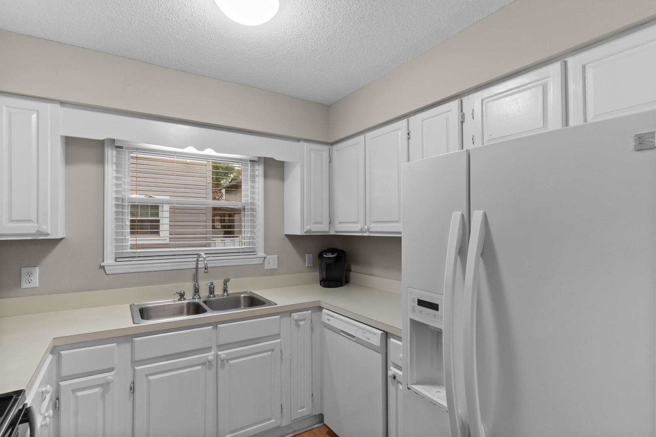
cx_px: 328
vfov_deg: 67.4
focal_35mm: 18
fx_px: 328
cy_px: 218
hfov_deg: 90.0
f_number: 4.8
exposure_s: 1/6
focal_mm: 12
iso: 100
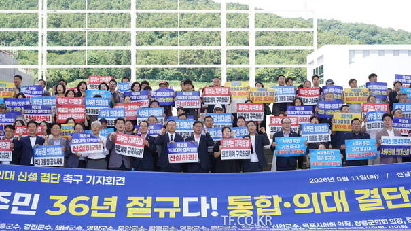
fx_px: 556
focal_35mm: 51
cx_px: 197
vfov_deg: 23.5
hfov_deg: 40.6
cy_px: 122
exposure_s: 1/250
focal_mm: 46
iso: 250
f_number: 5
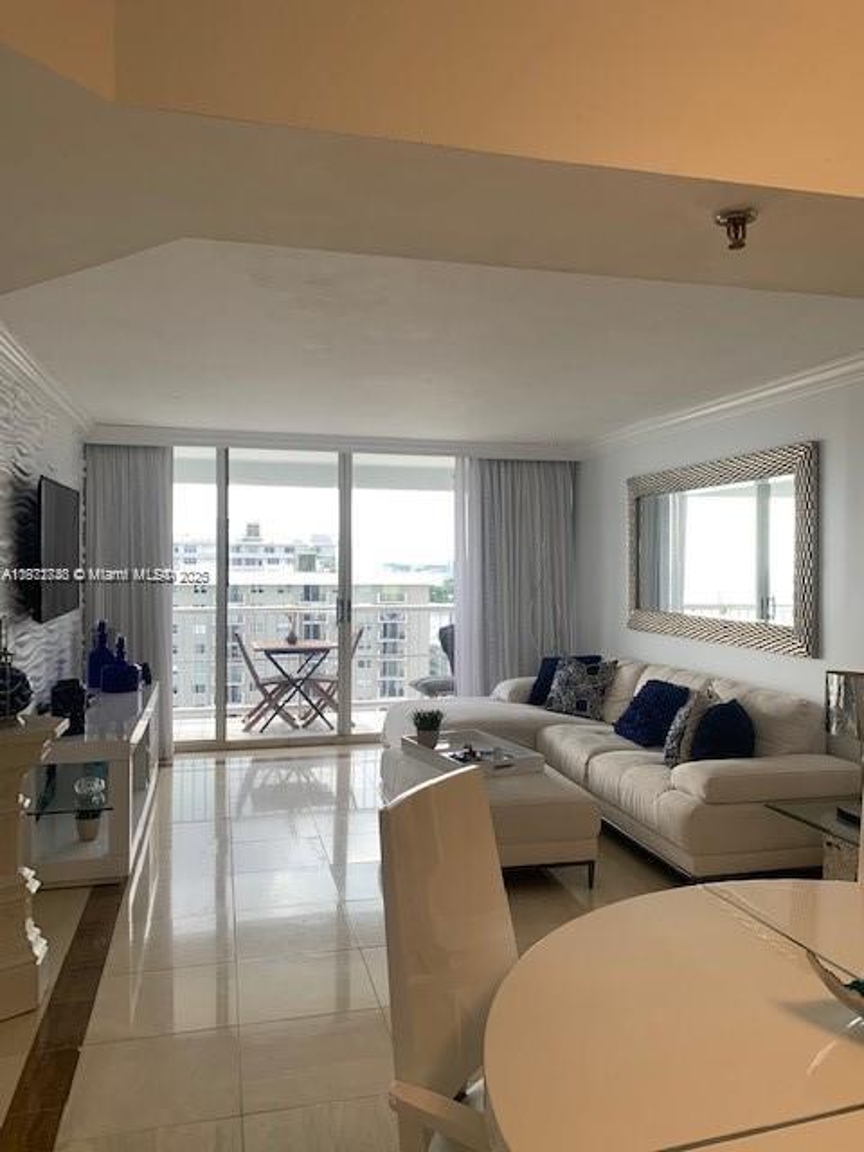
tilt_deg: -0.4
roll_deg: -0.6
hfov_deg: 53.1
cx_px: 432
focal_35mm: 26
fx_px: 865
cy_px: 576
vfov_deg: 67.3
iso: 32
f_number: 1.8
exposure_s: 1/120
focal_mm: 4.25
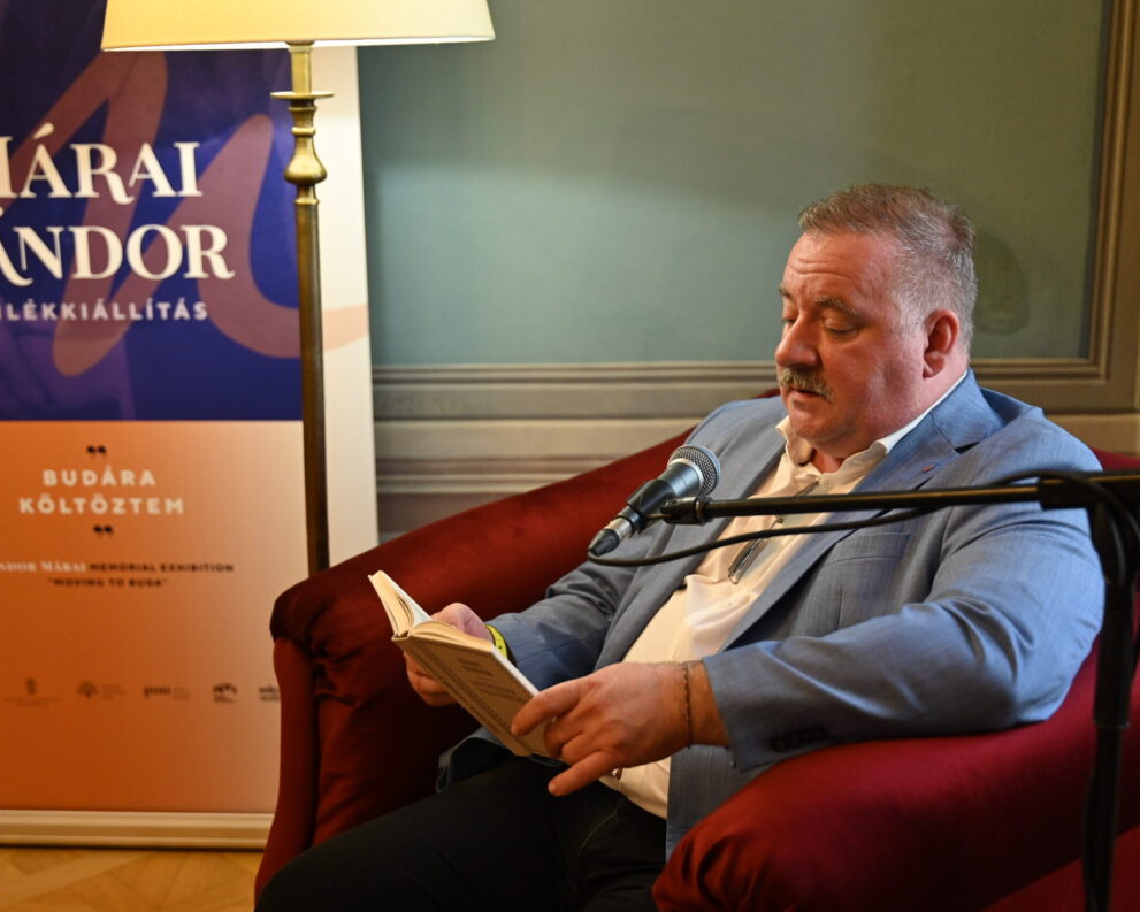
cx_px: 515
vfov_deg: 30.3
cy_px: 454
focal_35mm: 50
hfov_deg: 37.3
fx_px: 1687
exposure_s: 1/160
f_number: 2.8
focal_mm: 44
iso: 2000
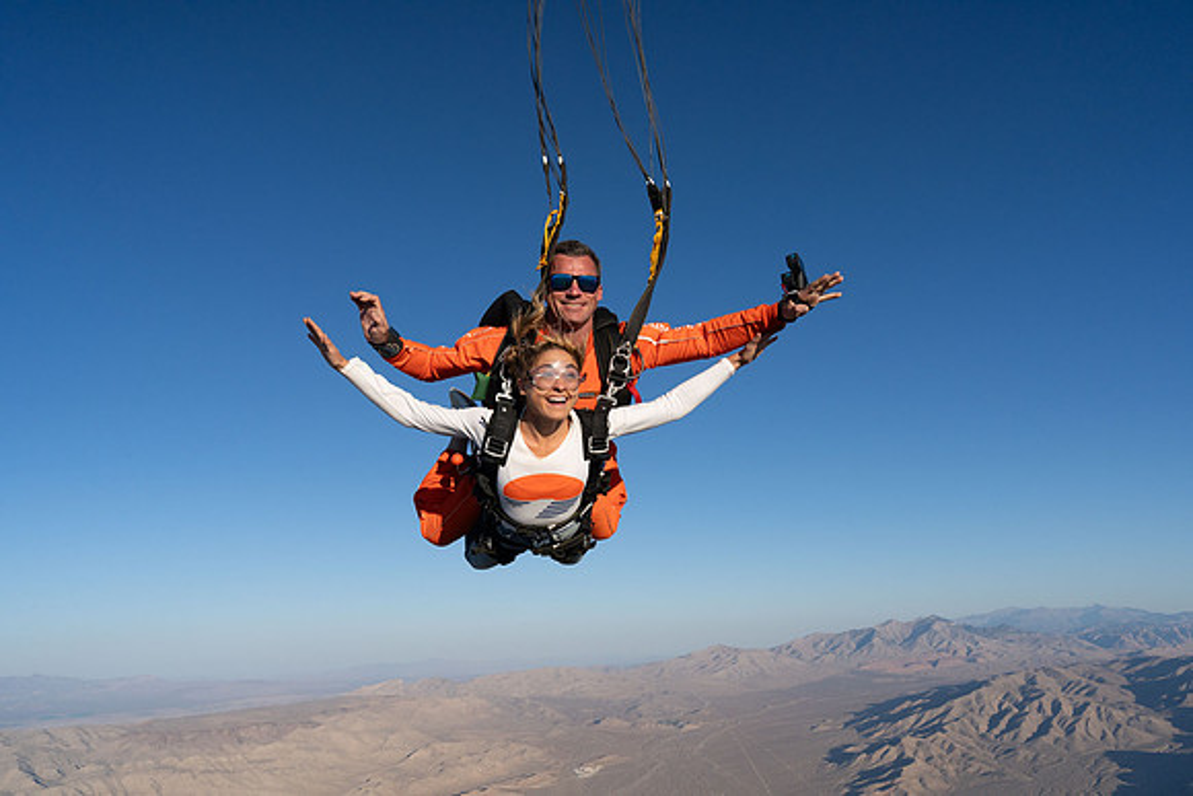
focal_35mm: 24
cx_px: 596
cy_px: 398
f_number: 9
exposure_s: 1/2000
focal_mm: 24
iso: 800
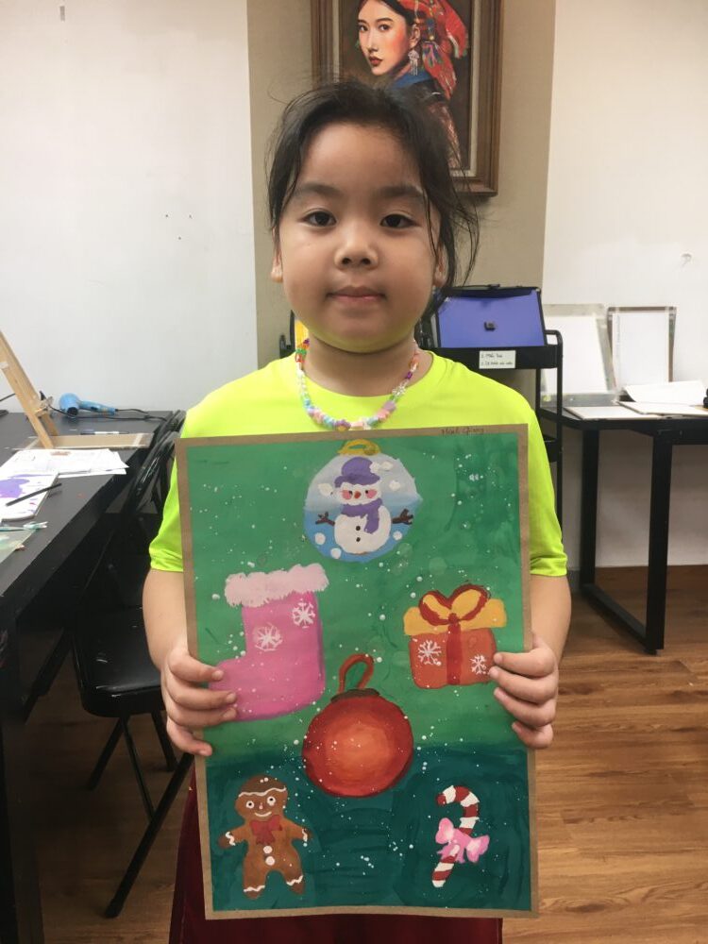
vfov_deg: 61.7
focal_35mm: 29
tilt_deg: -11.9
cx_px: 354
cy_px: 472
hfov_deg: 48.2
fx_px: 791
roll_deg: +0.8
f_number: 2.2
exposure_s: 1/33
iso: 32
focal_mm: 4.15
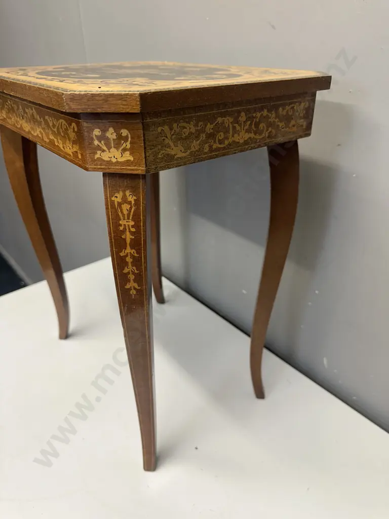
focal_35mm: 24
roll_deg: -0.5
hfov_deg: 56.8
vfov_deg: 71.6
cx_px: 194
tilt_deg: -30.1
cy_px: 260
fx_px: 360
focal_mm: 6.86
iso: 125
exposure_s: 1/100
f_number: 1.78
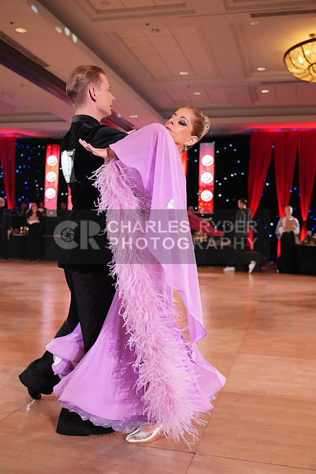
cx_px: 158
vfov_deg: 51.9
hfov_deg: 36.0
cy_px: 237
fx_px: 487
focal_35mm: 37
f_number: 4
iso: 5000
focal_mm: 37
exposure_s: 1/500
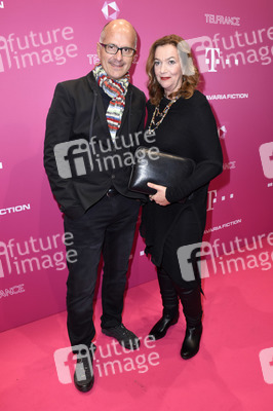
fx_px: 308
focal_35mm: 27
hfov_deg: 47.9
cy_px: 206
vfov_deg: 67.4
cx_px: 136
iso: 500
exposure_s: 1/160
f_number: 6.3
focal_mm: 18
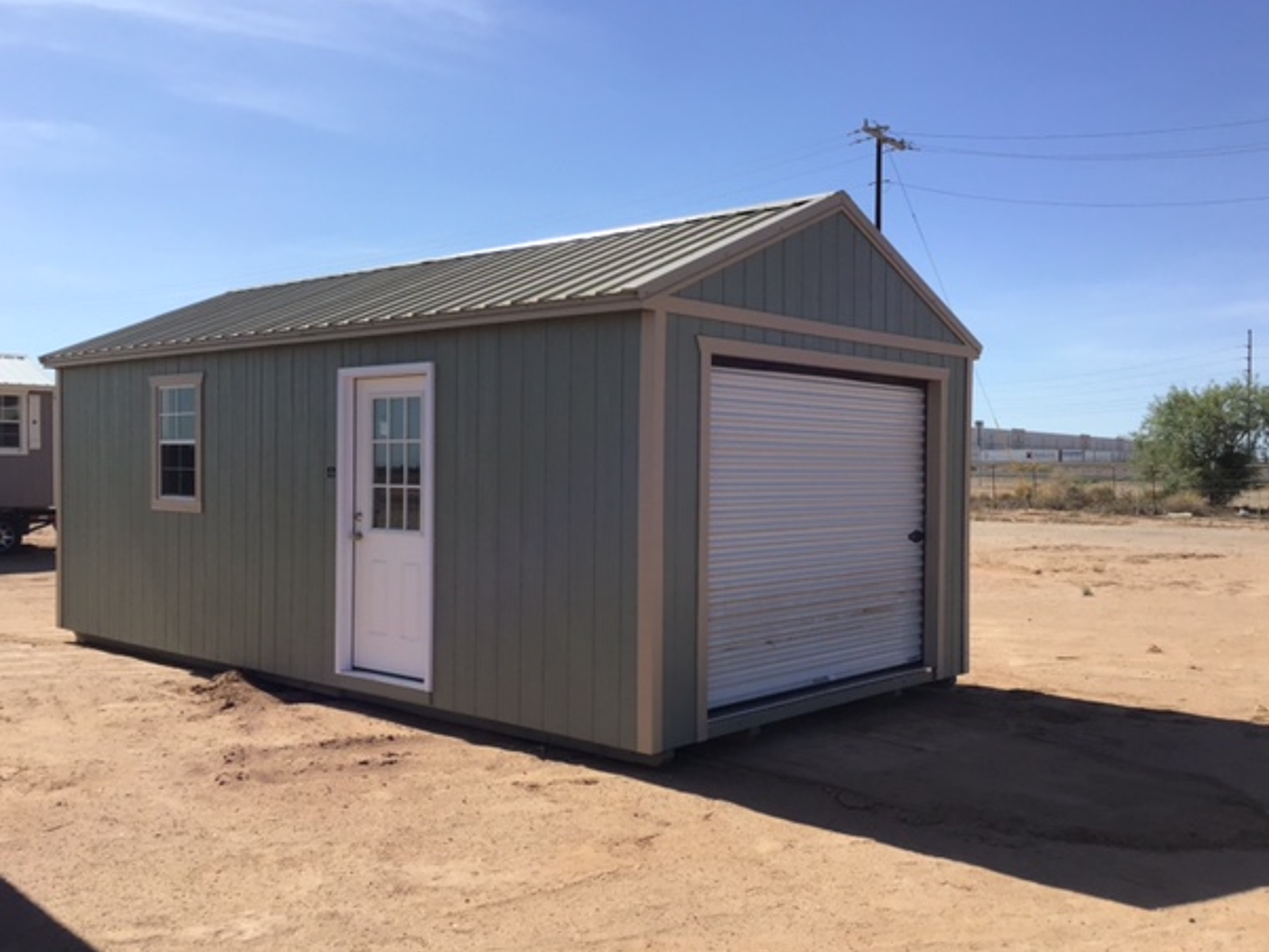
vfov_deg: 43.0
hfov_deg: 55.3
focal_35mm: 33
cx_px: 640
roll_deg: -1.2
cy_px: 481
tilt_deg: -3.3
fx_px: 1210
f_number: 2.4
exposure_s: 1/1894
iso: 25
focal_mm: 3.3
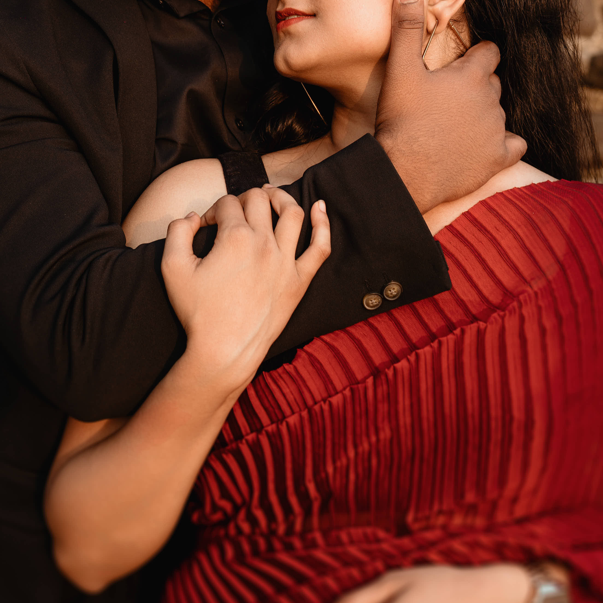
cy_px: 129
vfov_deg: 22.5
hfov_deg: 22.8
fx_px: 1498
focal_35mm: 76
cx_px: 323
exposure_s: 1/200
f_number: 5
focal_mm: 39
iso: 160
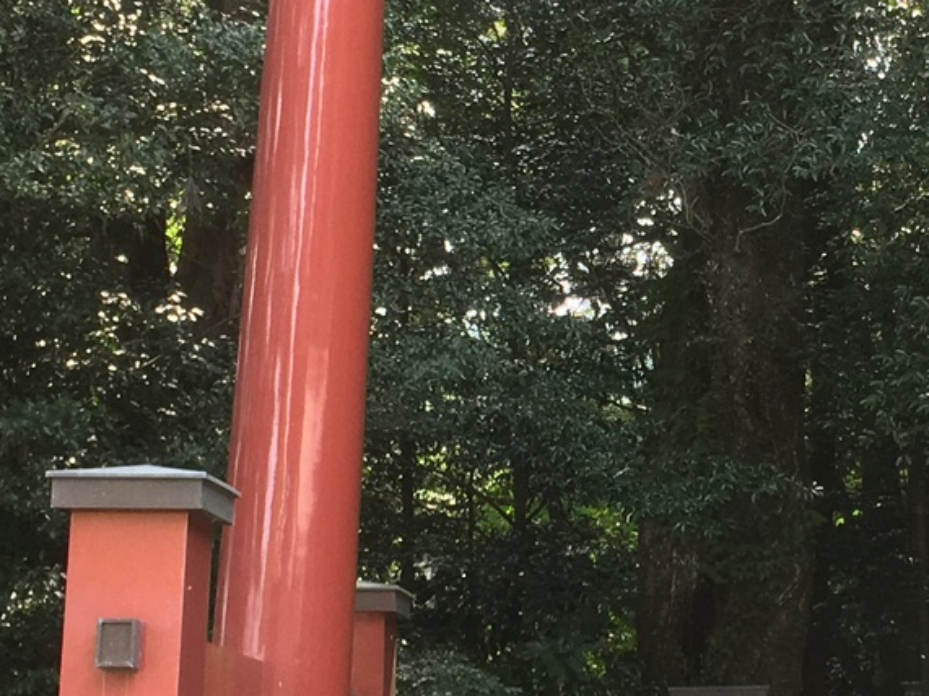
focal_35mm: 104
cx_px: 849
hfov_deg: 18.6
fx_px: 2790
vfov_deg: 14.2
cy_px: 345
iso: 40
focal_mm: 4.15
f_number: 2.2
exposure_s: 1/120
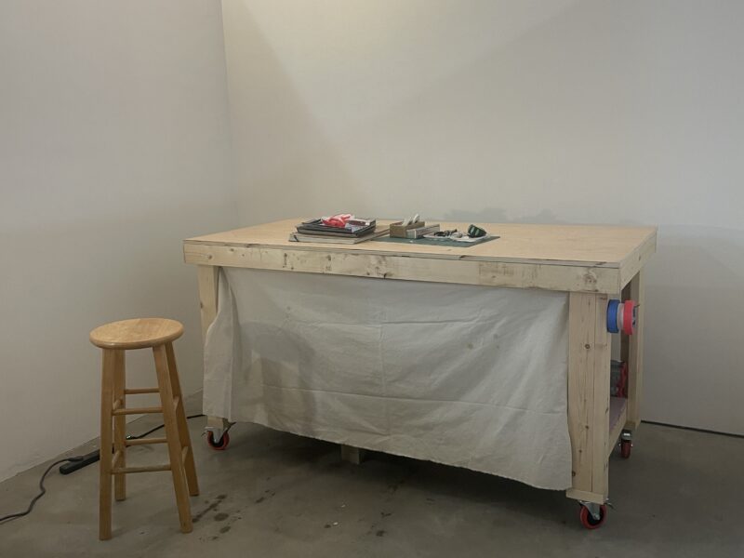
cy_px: 279
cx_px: 372
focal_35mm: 26
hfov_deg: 67.3
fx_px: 559
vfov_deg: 53.1
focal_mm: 4.2
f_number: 1.6
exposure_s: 1/60
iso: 160
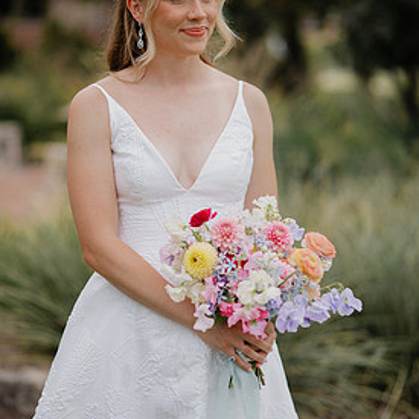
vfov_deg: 14.8
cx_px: 215
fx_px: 1616
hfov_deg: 14.8
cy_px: 190
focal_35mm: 118
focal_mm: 85
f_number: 2
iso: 100
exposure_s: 1/2000
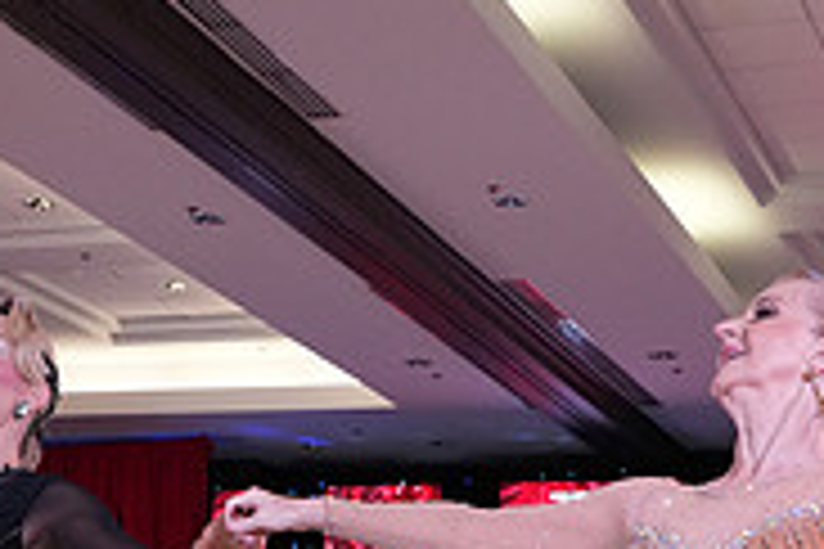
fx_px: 2174
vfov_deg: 13.3
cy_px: 900
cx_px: 412
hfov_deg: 21.5
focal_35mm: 95
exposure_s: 1/250
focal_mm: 30
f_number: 5
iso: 2500
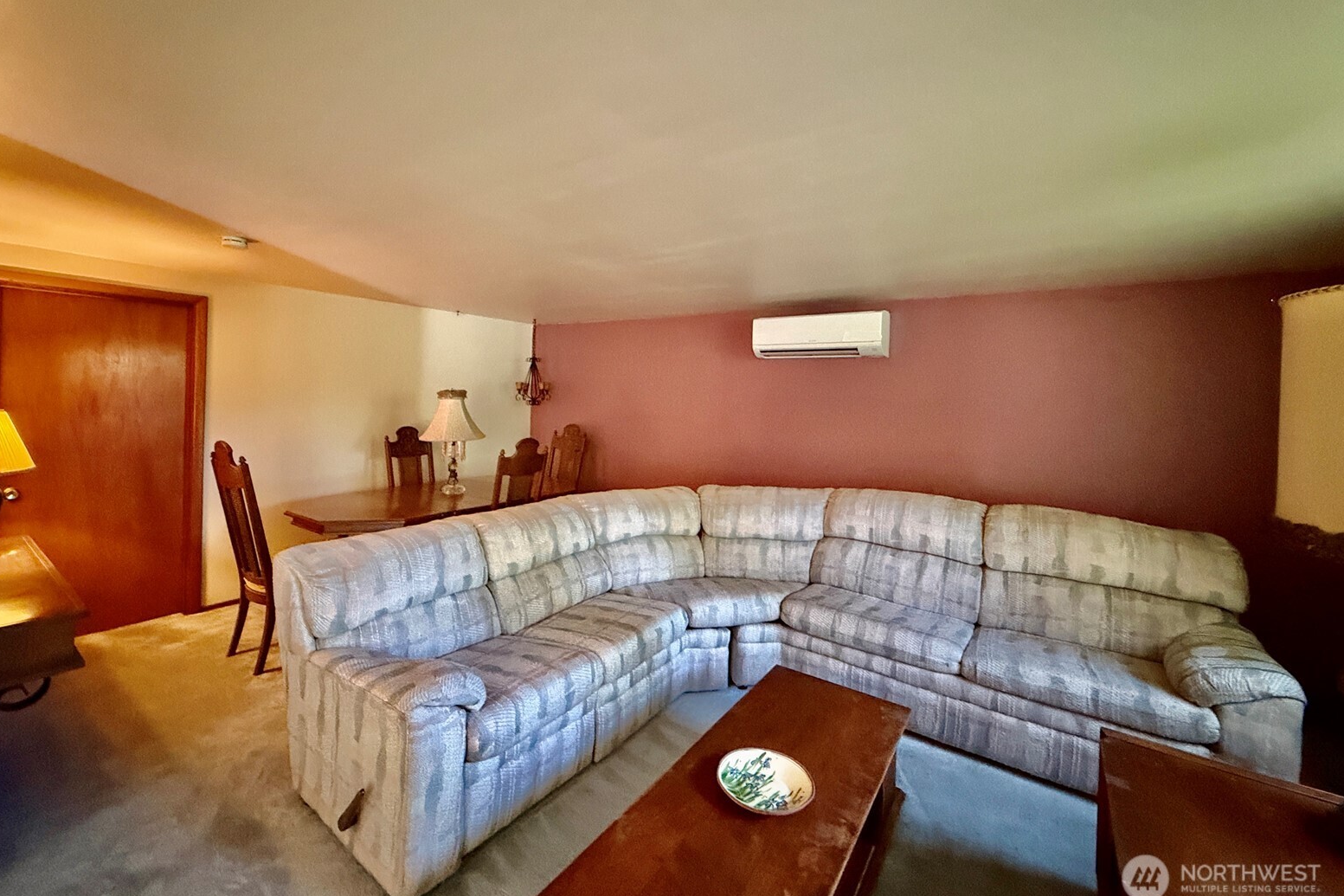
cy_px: 394
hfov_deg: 100.4
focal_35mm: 15
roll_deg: -1.7
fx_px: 560
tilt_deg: -0.8
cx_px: 654
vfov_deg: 77.0
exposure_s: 1/40
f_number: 2.2
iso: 1250
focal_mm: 2.22
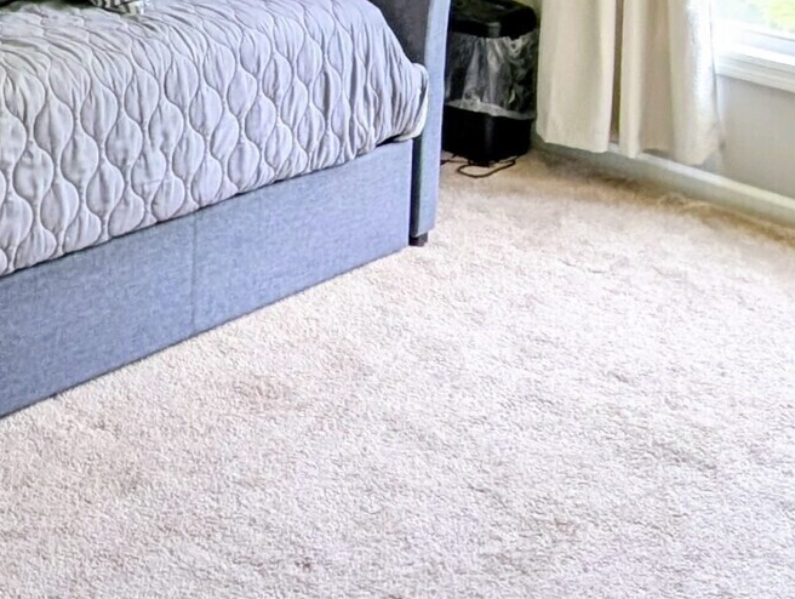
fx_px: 1288
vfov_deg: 22.5
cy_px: -238
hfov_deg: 34.2
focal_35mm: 56
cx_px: 336
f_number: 1.7
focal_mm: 2.02
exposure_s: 1/60
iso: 230
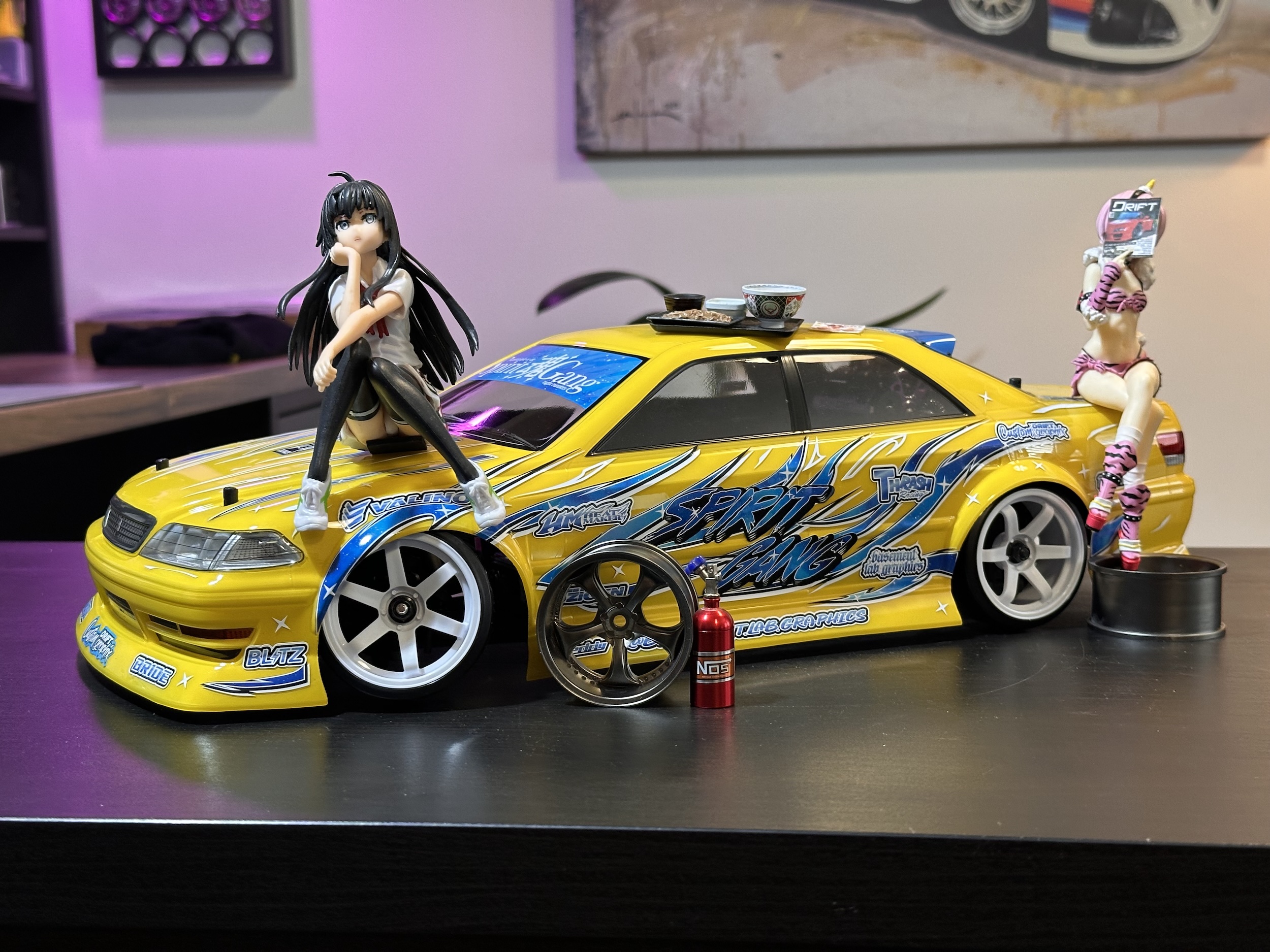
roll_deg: +0.6
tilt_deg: -6.5
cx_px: 635
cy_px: 476
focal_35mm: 48
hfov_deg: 39.7
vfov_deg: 30.3
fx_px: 1761
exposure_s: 1/50
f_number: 1.78
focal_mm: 6.86
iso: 125
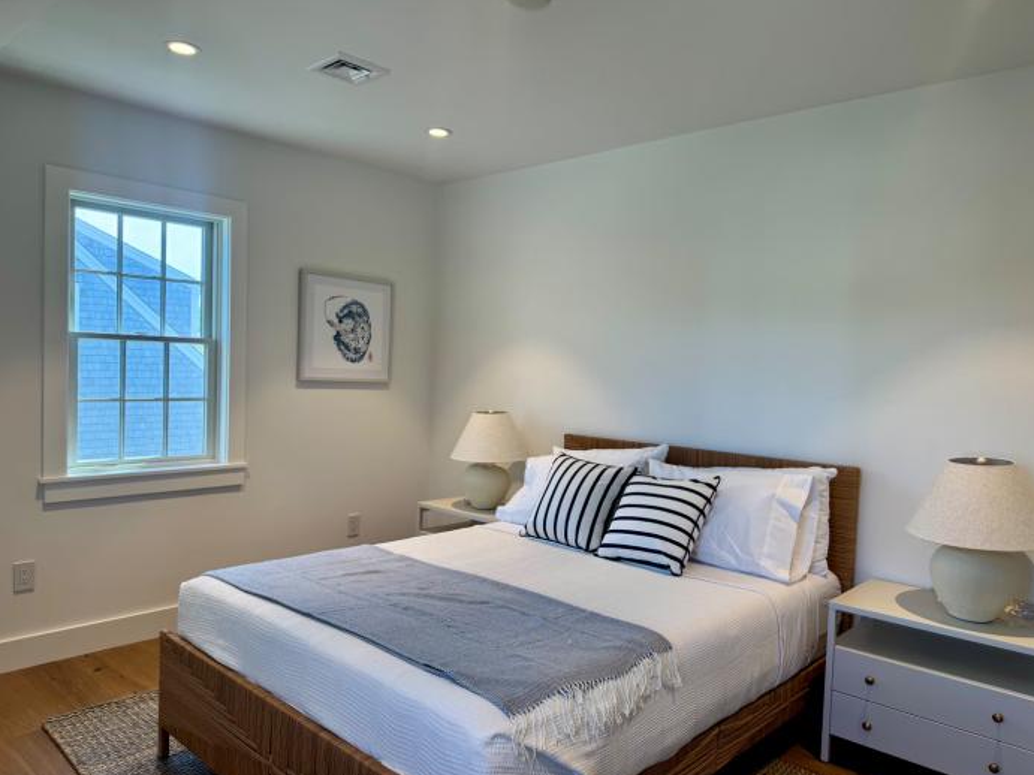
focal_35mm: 25
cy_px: 399
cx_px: 537
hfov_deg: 69.4
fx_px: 747
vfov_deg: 54.9
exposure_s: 1/142
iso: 64
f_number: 1.78
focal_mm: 6.76
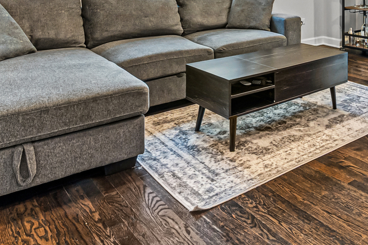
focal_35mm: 37
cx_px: 330
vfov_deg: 31.7
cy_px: -27
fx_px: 378
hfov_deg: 46.8
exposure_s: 2
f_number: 9
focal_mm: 10
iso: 400
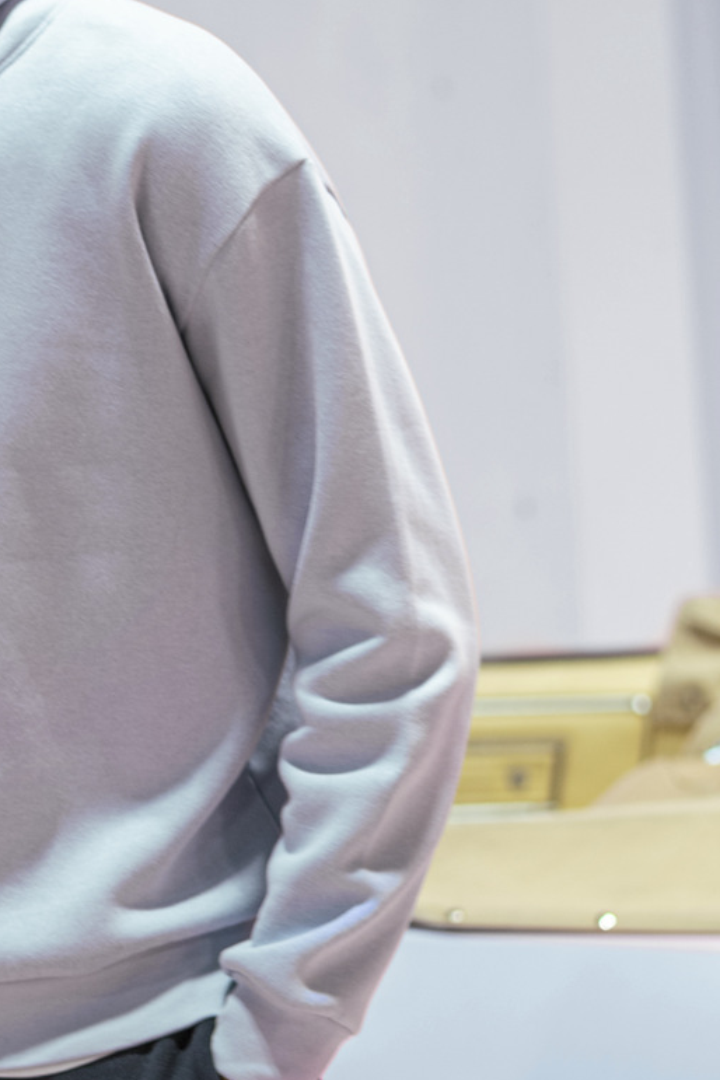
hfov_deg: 10.1
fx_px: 4020
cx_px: -85
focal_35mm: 134
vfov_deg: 15.3
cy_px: 666
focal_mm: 58
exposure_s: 1/160
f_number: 2.5
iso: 500
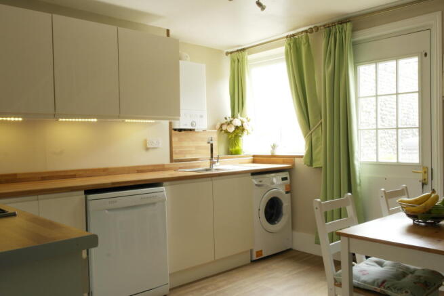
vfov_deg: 43.6
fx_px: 370
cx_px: 222
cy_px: 148
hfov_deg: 61.9
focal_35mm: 30
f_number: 22
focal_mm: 20
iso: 400
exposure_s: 1/2
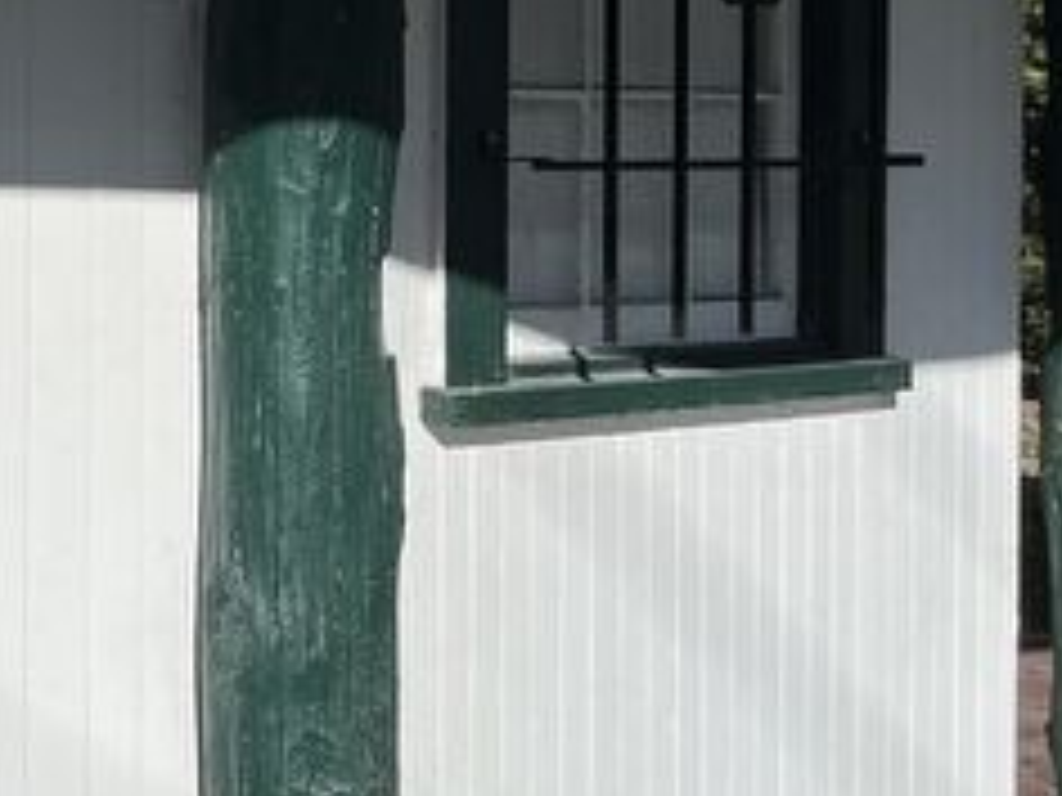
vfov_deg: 16.6
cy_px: 112
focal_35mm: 88
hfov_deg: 18.7
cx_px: -684
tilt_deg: +3.1
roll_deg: -1.2
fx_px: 2700
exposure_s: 1/8403
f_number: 1.6
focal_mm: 5.1
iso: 50
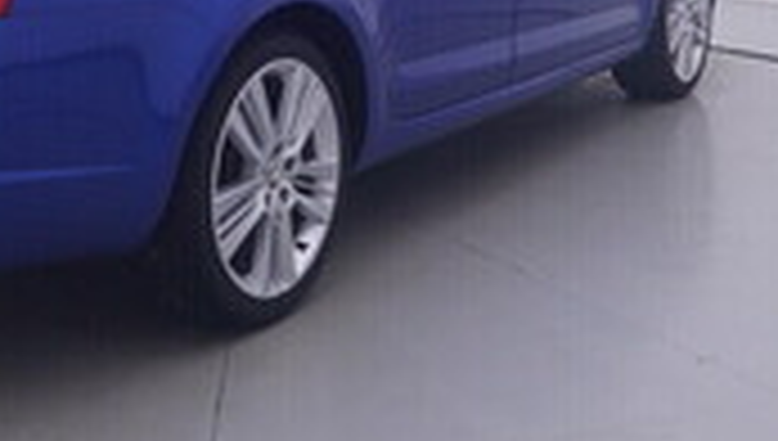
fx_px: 1543
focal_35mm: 75
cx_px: 277
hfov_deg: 28.2
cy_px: -155
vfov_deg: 15.4
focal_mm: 15
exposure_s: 1/80
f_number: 5
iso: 200
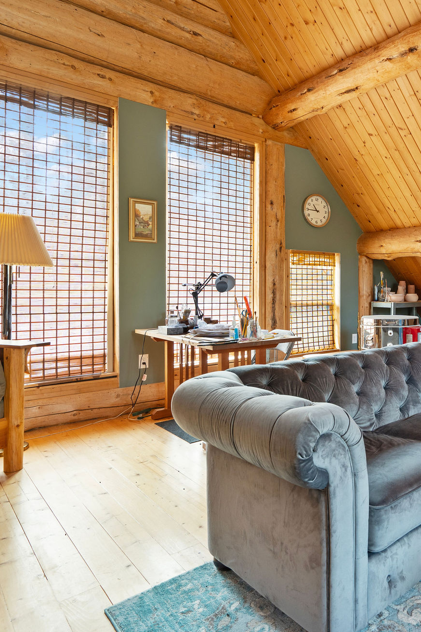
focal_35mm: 25
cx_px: 390
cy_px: 307
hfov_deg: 45.7
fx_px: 439
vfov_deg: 71.5
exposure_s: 1/3
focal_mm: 16
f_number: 7.1
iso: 320
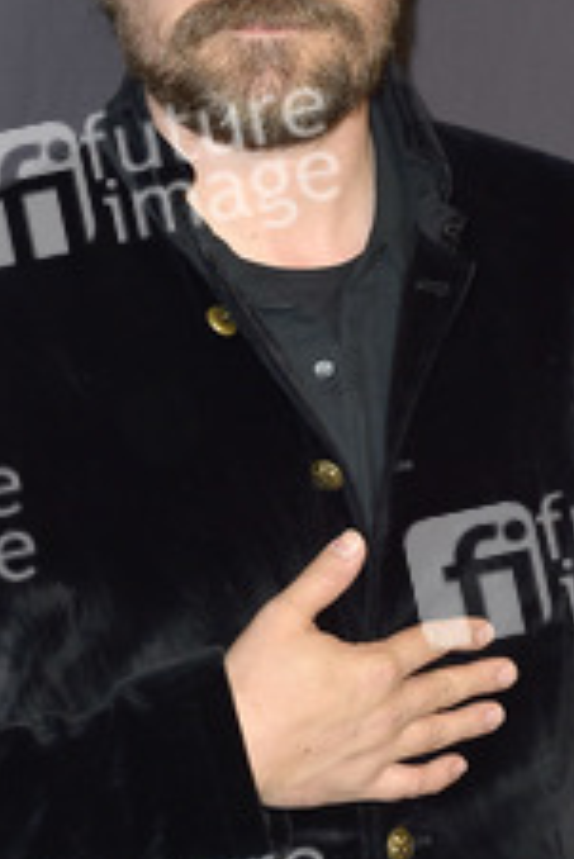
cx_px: 257
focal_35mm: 124
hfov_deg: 11.1
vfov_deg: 16.5
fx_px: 2961
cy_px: 369
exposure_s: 1/250
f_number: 6.3
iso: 250
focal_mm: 70
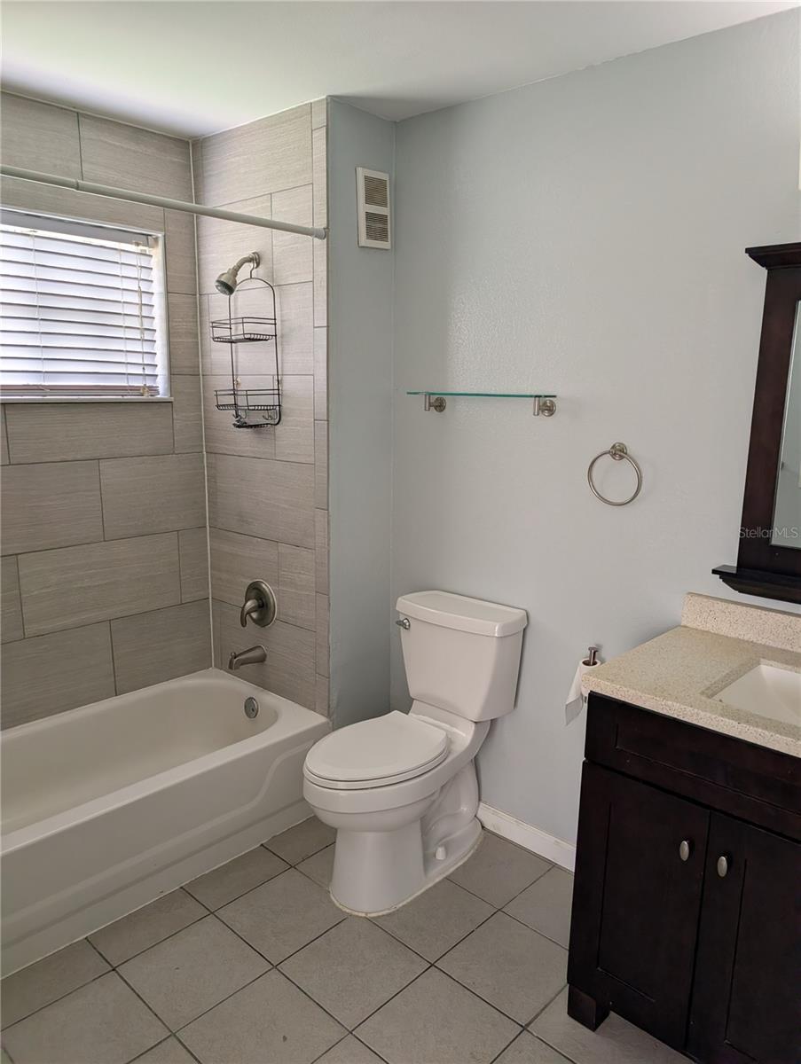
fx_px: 739
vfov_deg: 71.5
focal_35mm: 24
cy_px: 532
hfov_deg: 56.9
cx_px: 400
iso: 103
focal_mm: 6.9
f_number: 1.68
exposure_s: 1/120
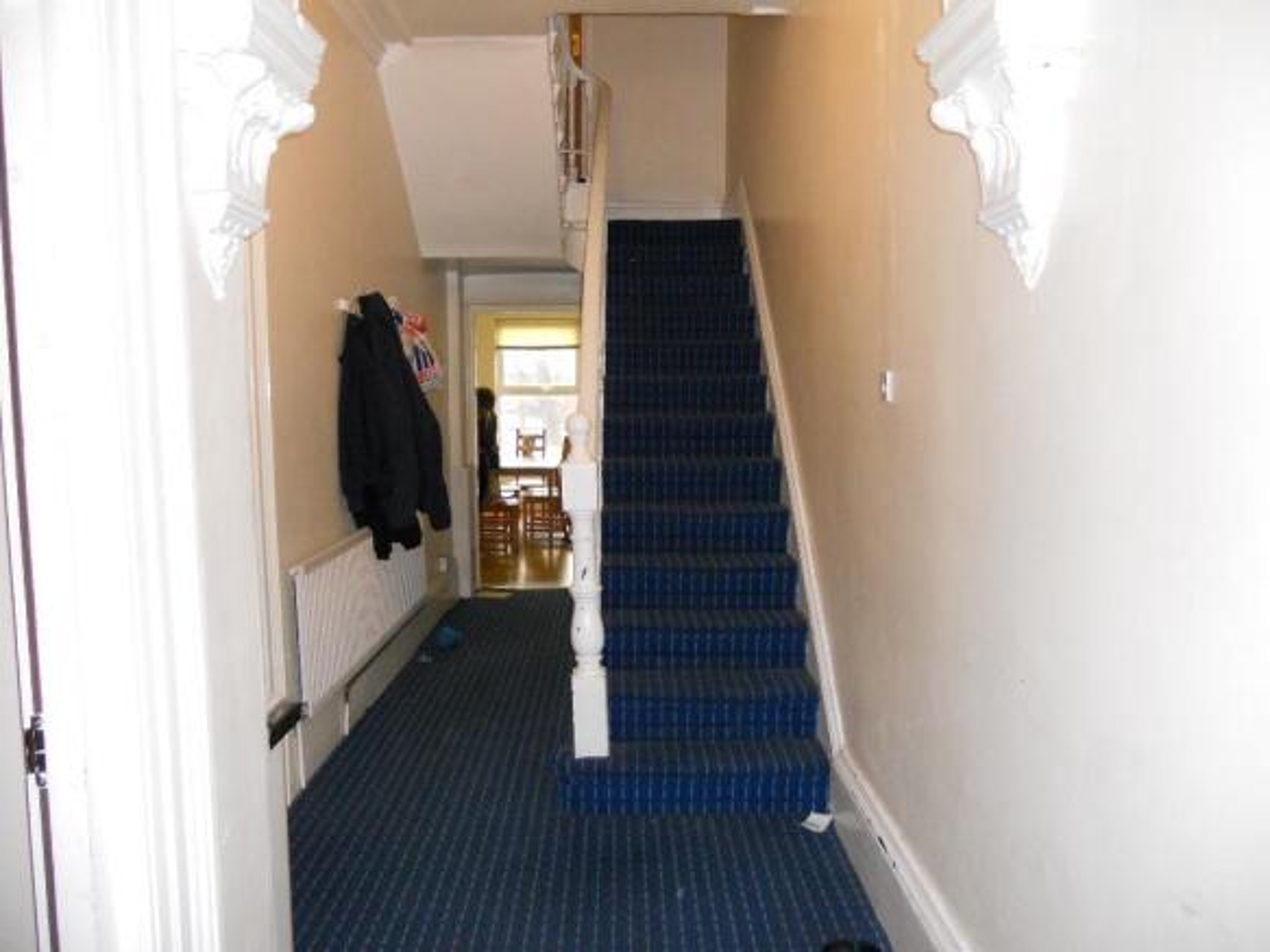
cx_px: 635
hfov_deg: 65.3
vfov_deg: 51.3
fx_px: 990
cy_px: 476
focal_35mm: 27
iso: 320
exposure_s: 1/25
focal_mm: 4.9
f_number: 3.2
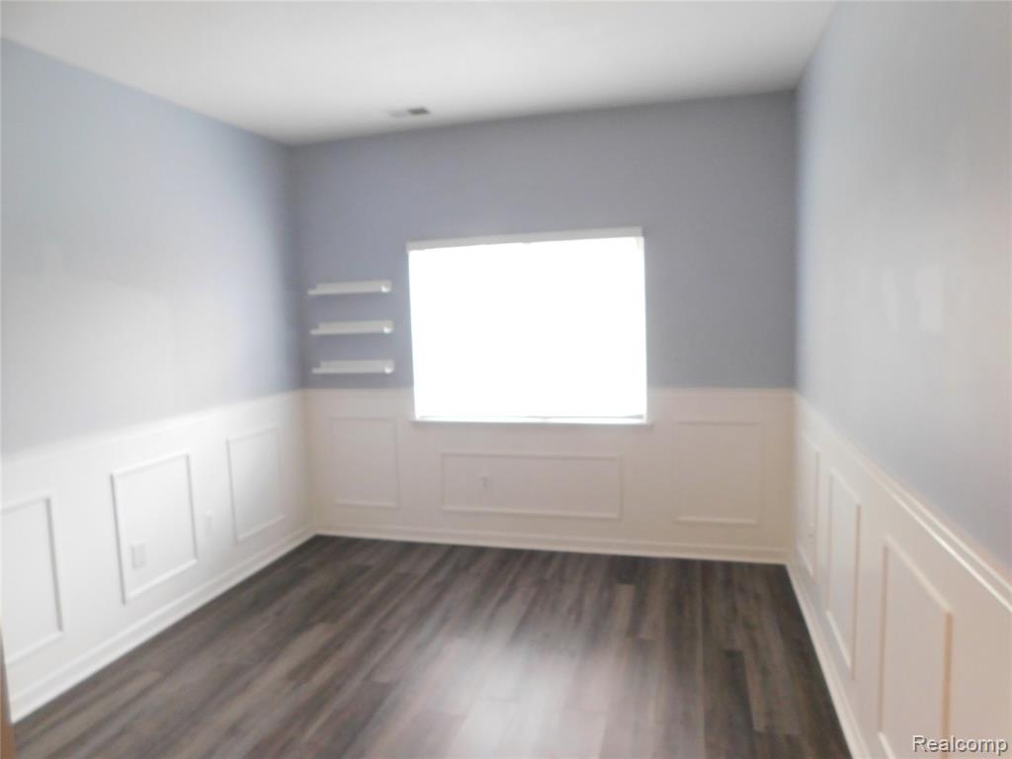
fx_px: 672
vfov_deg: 58.9
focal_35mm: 23
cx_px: 506
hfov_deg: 73.9
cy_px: 380
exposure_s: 1/20
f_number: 3
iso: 400
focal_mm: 4
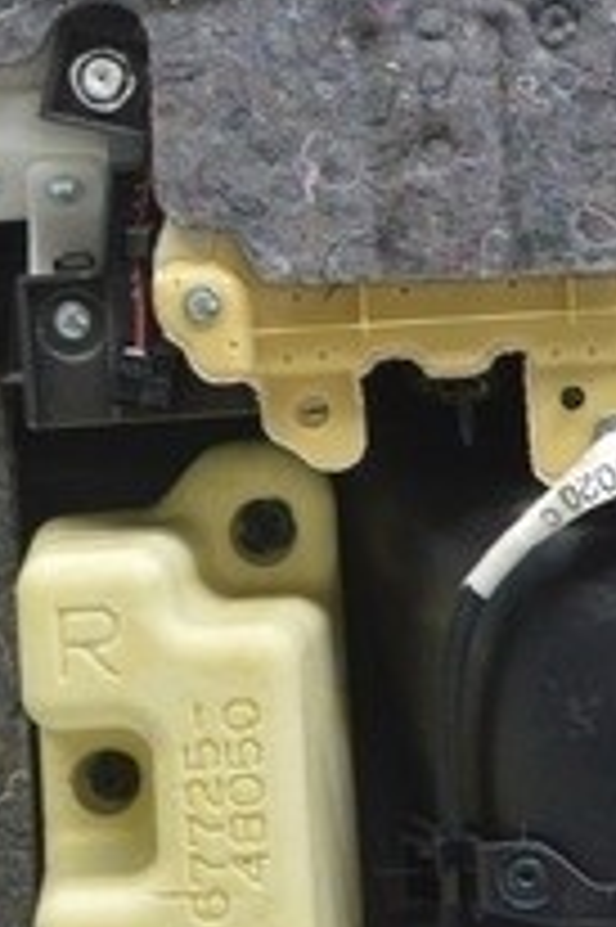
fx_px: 4216
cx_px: 274
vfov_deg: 12.5
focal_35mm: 164
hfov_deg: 8.4
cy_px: 322
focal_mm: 22
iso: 400
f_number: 5.6
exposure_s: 1/20
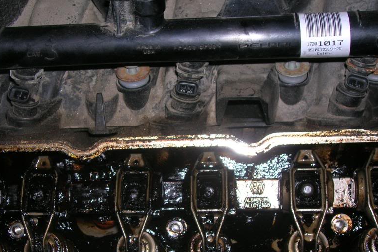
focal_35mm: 64
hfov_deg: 31.4
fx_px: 672
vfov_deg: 21.2
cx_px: 161
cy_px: 166
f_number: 3.2
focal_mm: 7.7
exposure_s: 1/60
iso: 50
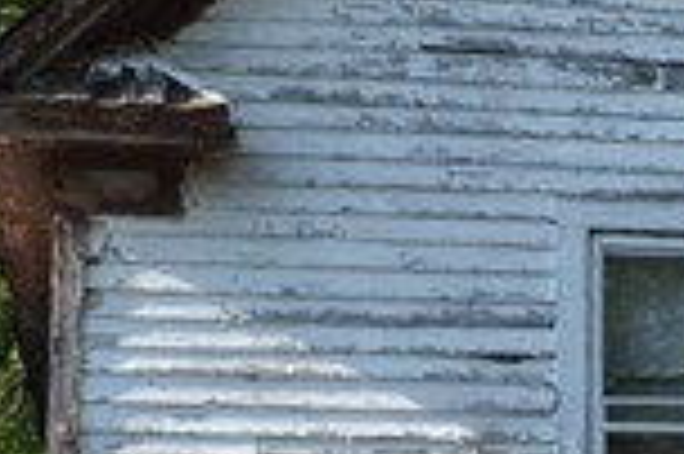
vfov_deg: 6.3
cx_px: 1251
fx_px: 4081
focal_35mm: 215
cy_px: 535
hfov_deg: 9.1
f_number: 7.1
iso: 100
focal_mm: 20
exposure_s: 1/200
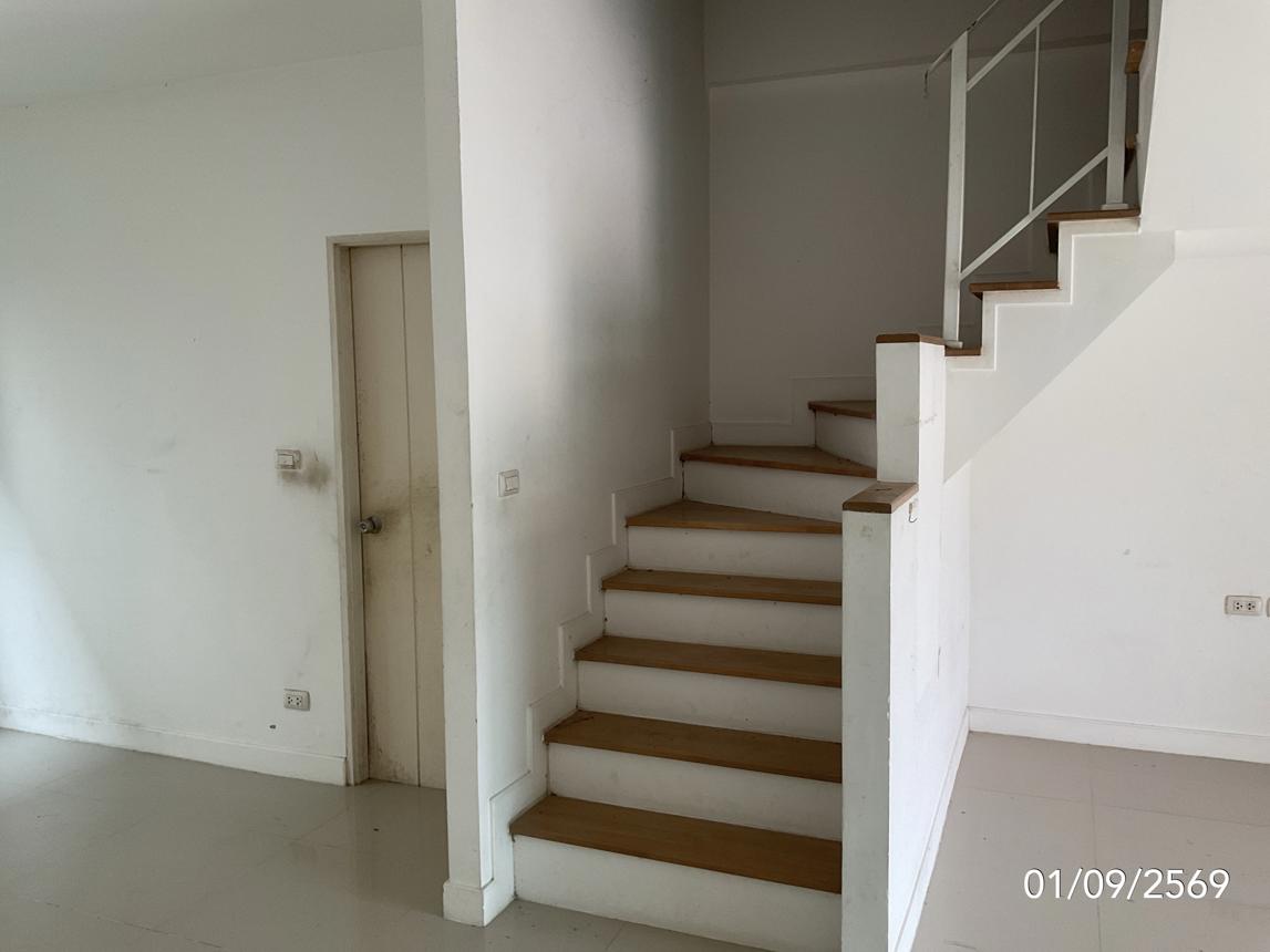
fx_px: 1064
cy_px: 476
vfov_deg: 48.2
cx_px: 635
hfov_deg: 61.7
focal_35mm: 29
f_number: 1.8
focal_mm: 3
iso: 64
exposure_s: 1/120
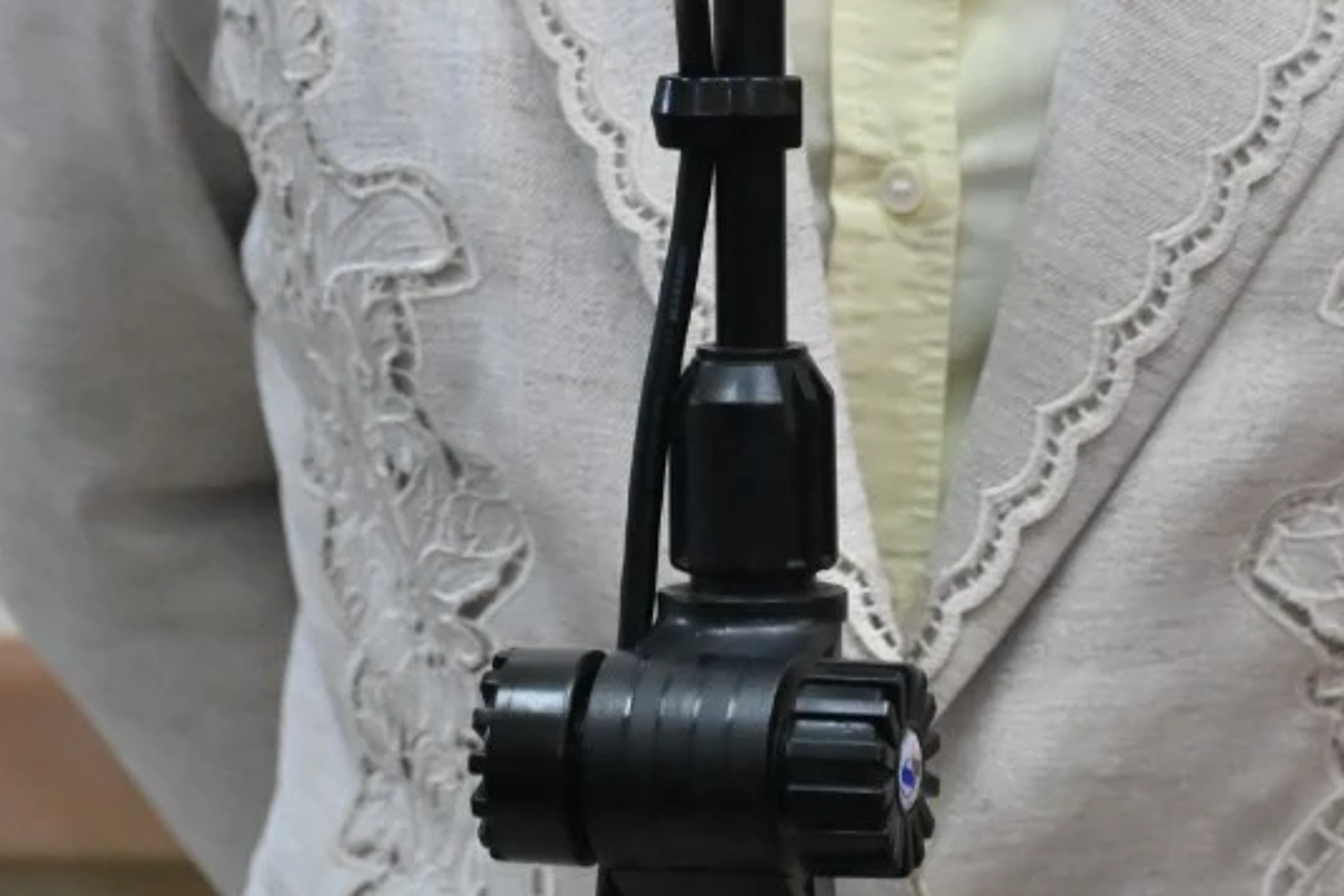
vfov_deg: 5.1
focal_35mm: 269
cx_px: 736
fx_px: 10045
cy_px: -627
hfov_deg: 7.7
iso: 2500
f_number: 5.6
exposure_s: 1/200
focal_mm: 75
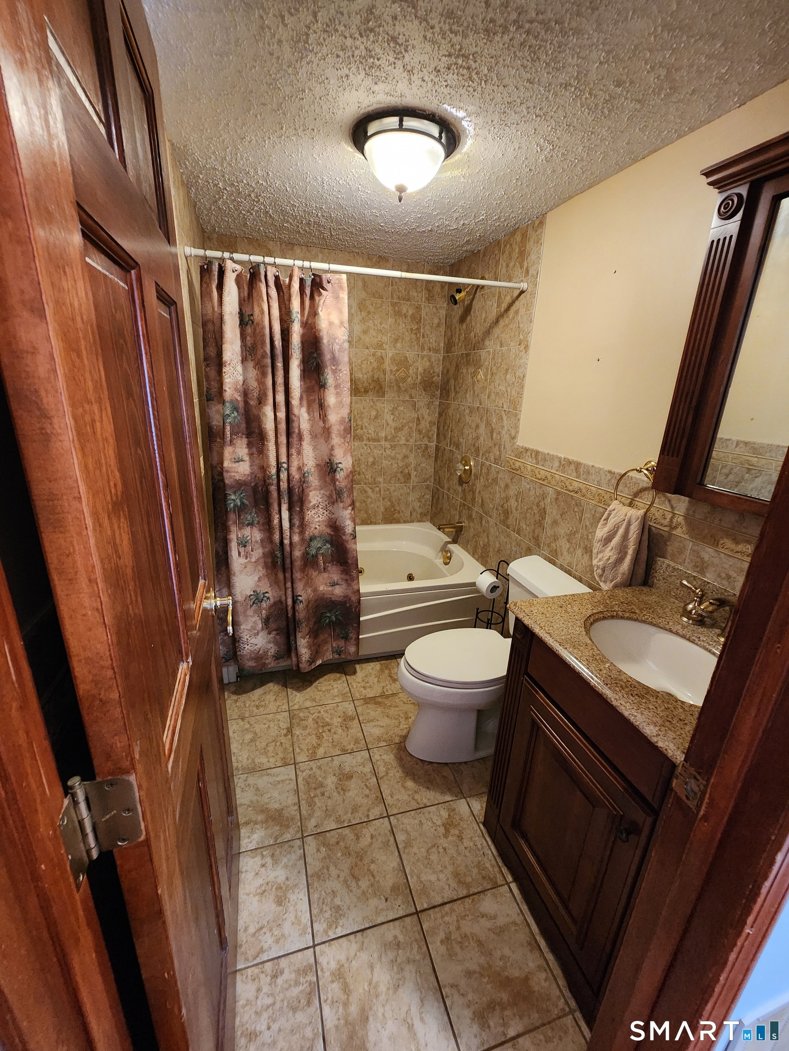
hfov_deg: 89.9
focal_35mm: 13
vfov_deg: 106.2
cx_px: 394
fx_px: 395
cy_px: 526
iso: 640
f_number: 2.2
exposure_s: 1/24
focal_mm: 2.2
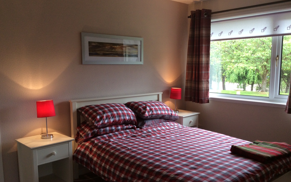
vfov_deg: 37.2
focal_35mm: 34
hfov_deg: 56.7
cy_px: 102
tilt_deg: -8.9
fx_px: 270
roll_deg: +0.1
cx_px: 145
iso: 40
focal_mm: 3.3
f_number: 2.4
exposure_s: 1/40
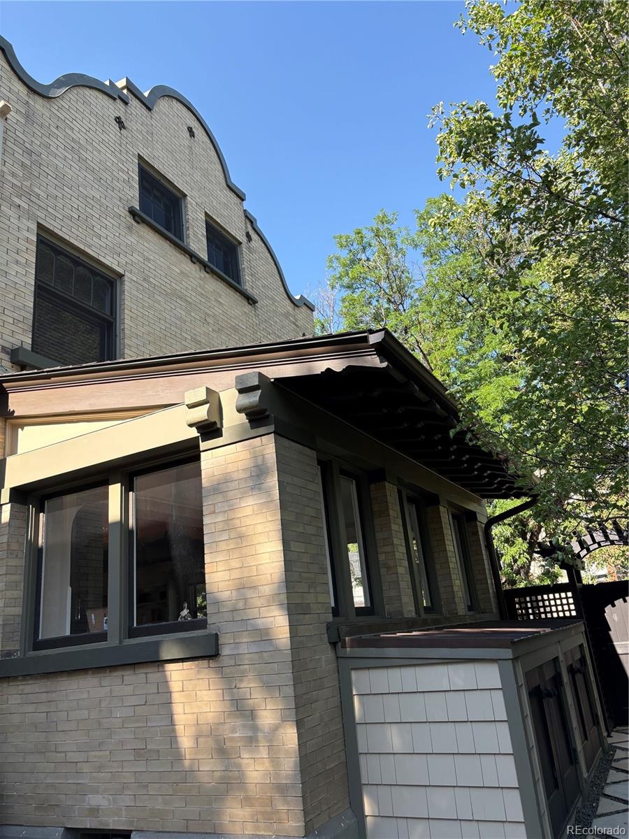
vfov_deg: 67.3
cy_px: 420
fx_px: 630
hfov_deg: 53.1
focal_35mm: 26
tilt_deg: +18.6
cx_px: 314
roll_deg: +6.8
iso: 50
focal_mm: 5.96
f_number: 1.6
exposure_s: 1/756
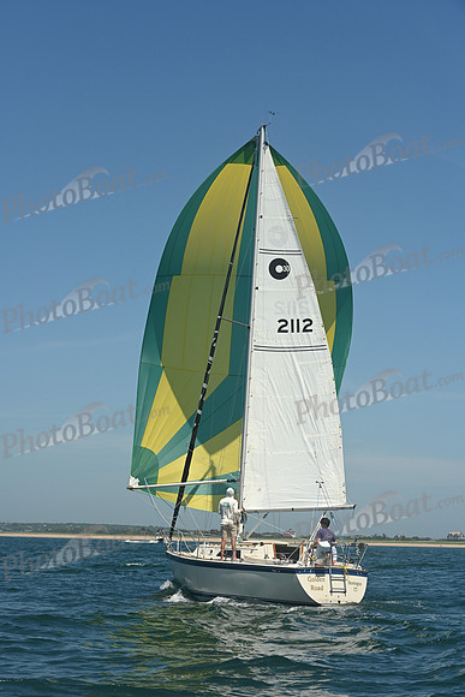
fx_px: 1355
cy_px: 348
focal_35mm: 70
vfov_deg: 28.8
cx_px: 232
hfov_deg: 19.5
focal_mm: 70
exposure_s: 1/1000
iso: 320
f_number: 9
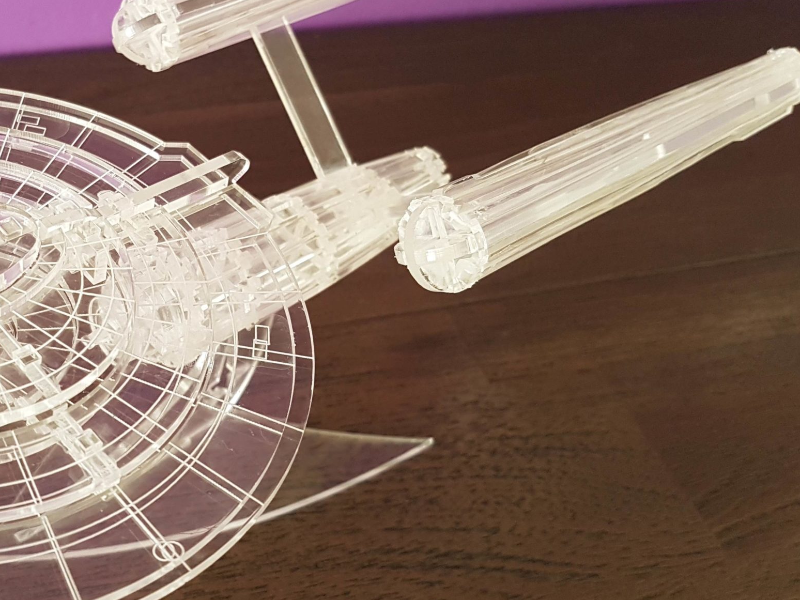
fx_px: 994
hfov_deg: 42.5
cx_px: 197
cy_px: 247
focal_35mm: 43
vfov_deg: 33.5
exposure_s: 1/50
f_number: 1.7
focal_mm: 4.2
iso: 160
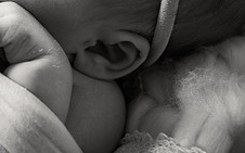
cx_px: -51
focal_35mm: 157
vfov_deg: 8.2
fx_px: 1048
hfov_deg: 13.0
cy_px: -53
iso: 1000
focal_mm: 60
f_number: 3.5
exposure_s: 1/160
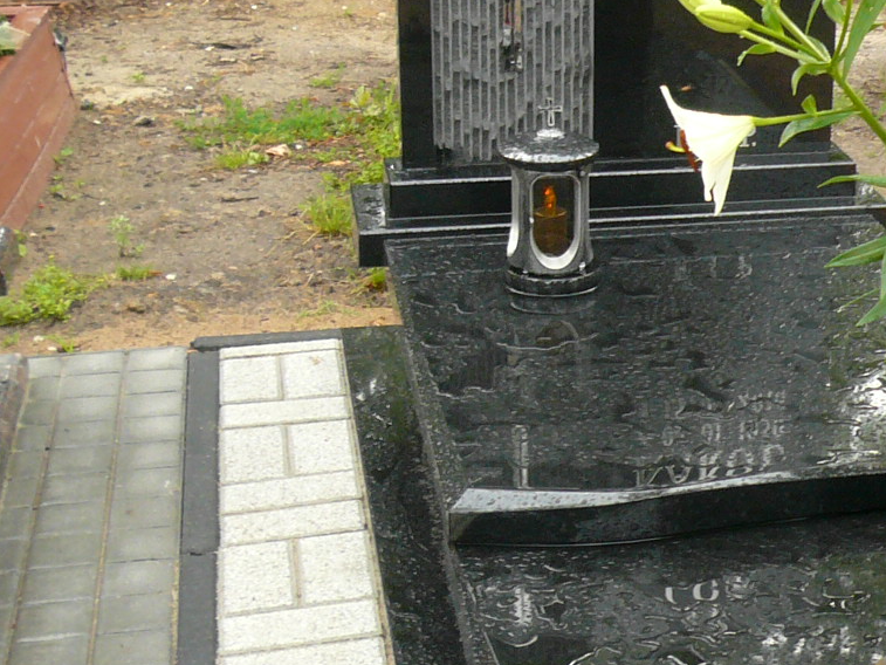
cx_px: 823
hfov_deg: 25.4
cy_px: 332
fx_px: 1894
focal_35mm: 74
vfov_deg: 19.9
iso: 100
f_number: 2.8
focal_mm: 4.6
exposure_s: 1/20
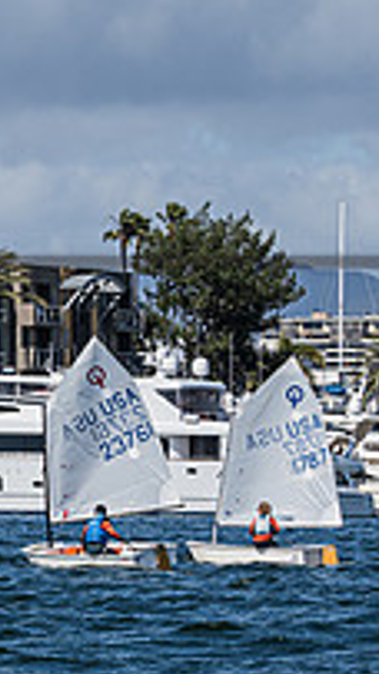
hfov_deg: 3.2
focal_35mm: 377
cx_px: -559
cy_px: 340
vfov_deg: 5.7
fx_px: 6744
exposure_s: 1/640
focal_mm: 125
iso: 320
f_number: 13
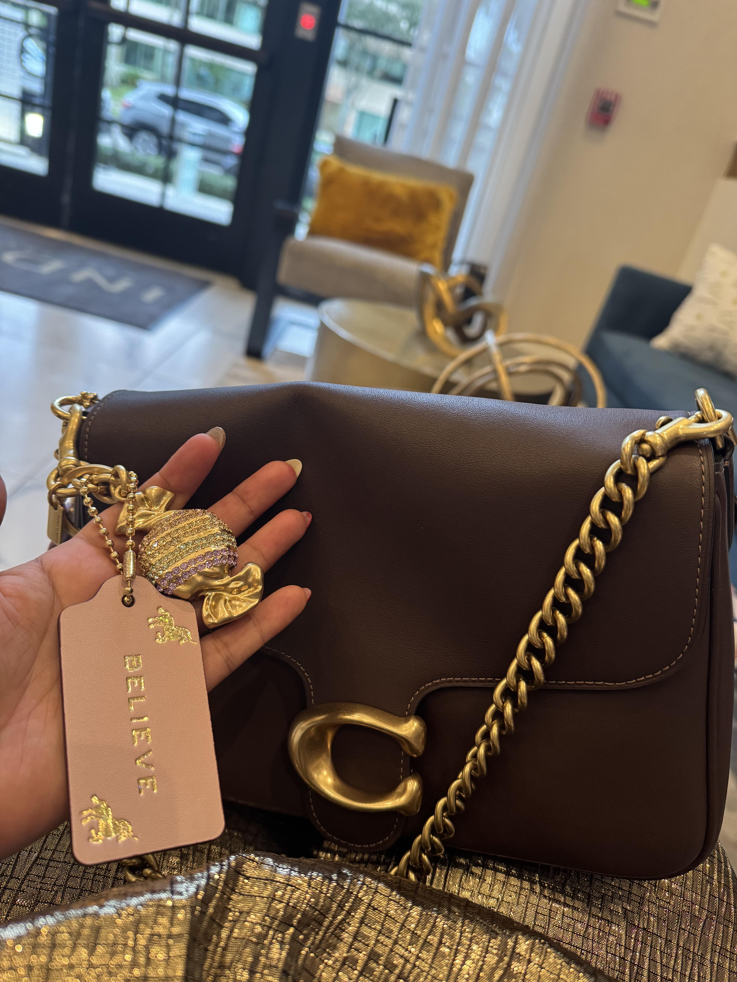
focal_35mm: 24
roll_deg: -16.8
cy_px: 491
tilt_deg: -26.0
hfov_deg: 56.8
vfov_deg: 71.6
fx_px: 681
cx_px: 368
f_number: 1.78
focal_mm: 6.76
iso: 400
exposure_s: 1/60
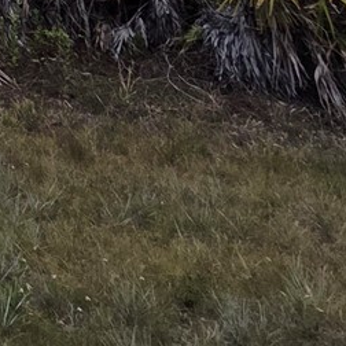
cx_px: -487
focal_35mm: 73
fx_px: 826
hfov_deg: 14.7
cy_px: -367
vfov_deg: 16.9
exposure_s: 1/2327
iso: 50
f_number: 2.2
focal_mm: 2.2
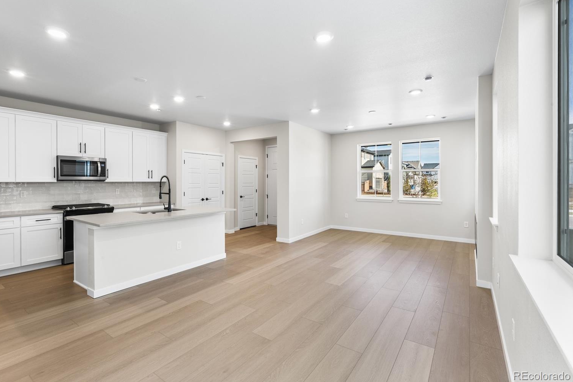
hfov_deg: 91.4
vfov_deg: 68.7
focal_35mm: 18
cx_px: 270
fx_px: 279
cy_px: 181
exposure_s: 2.5
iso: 100
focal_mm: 16.5
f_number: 16
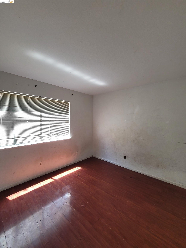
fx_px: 93
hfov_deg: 89.9
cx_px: 93
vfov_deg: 106.2
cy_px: 124
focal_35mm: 13
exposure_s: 1/60
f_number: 2.2
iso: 100
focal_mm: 2.2
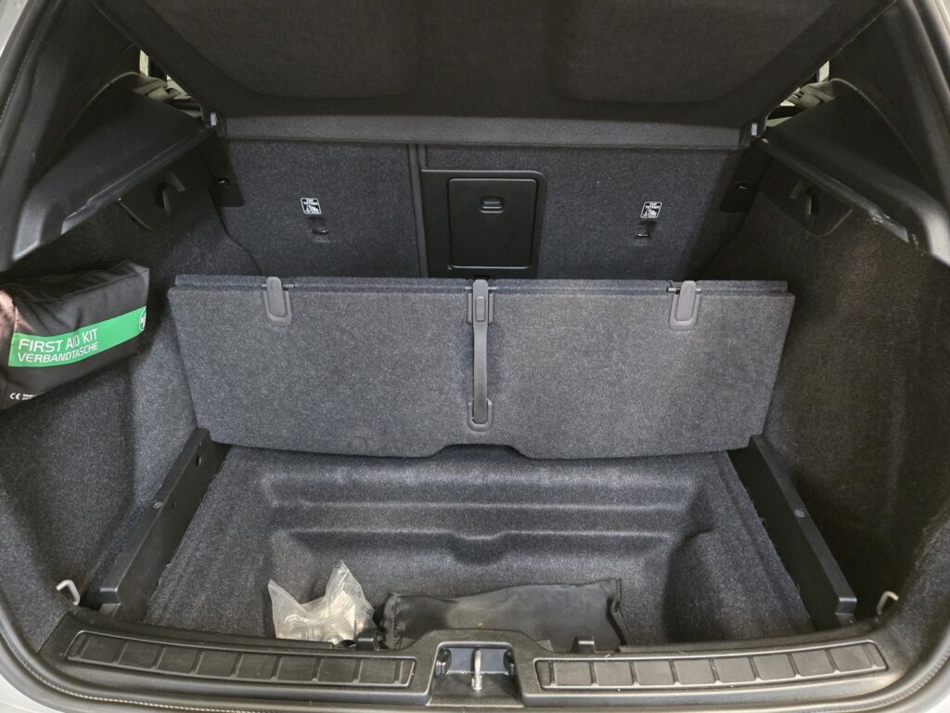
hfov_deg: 73.9
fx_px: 631
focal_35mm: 23
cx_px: 475
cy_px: 356
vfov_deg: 58.9
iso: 1600
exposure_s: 1/50
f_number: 1.8
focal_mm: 5.4
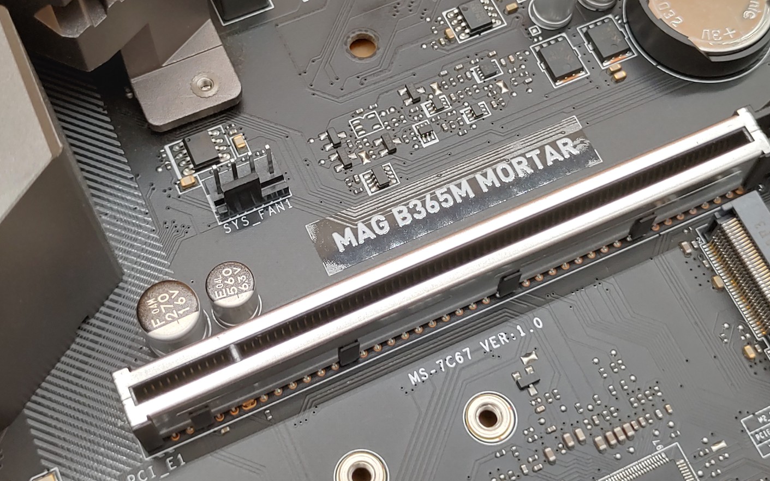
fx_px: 1112
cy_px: 189
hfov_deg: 38.2
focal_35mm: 53
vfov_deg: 24.4
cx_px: 384
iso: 50
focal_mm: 4.36
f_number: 1.8
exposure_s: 1/136
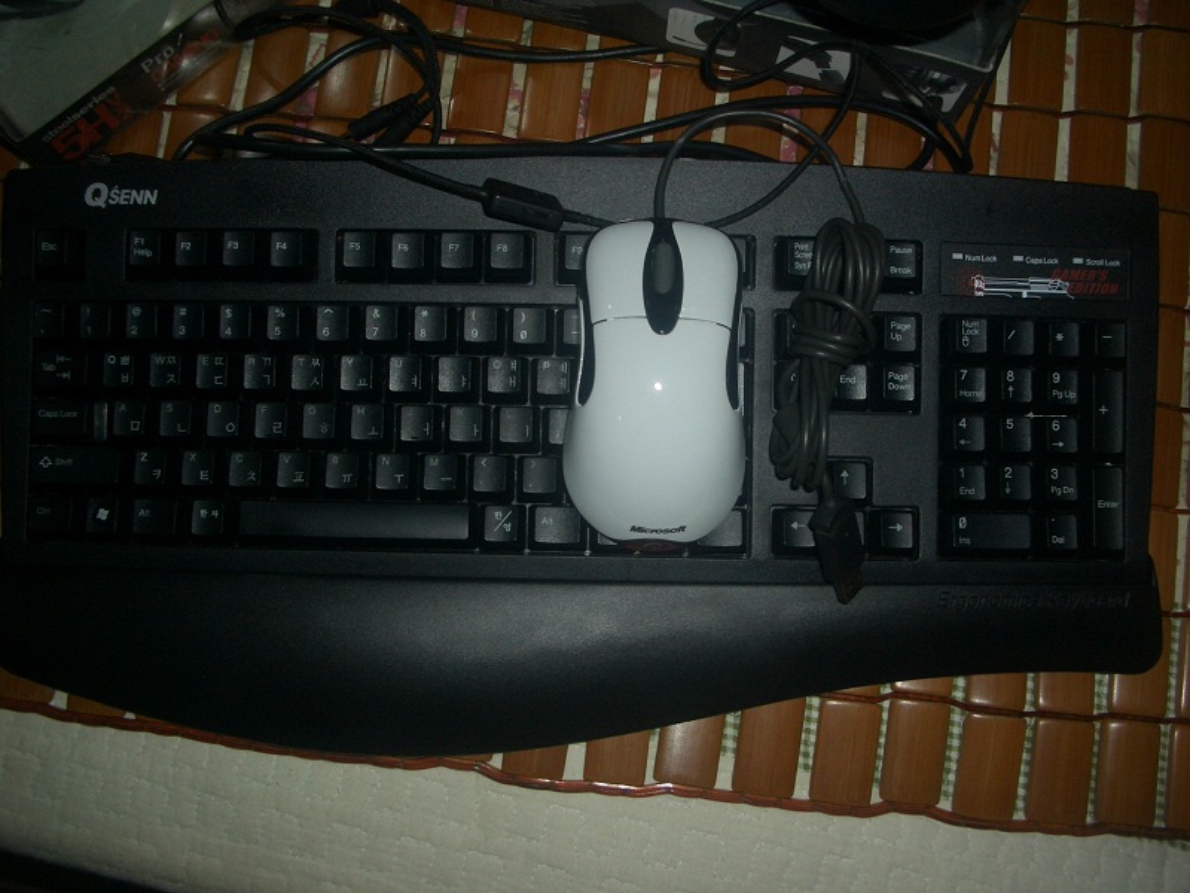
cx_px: 595
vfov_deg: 40.7
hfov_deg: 52.6
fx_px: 1203
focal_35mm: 35
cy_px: 446
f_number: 4.3
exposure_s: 1/60
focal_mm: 5.8
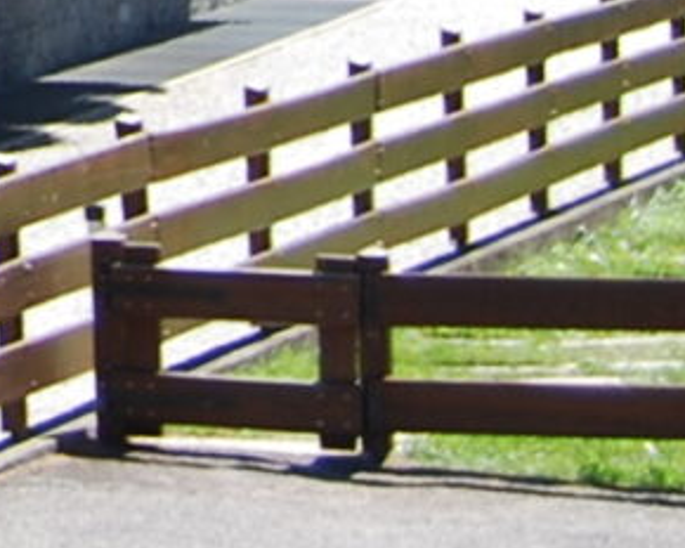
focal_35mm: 374
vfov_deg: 3.9
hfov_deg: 4.9
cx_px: -1542
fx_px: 7582
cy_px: -1467
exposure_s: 1/160
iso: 100
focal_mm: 30
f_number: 6.3
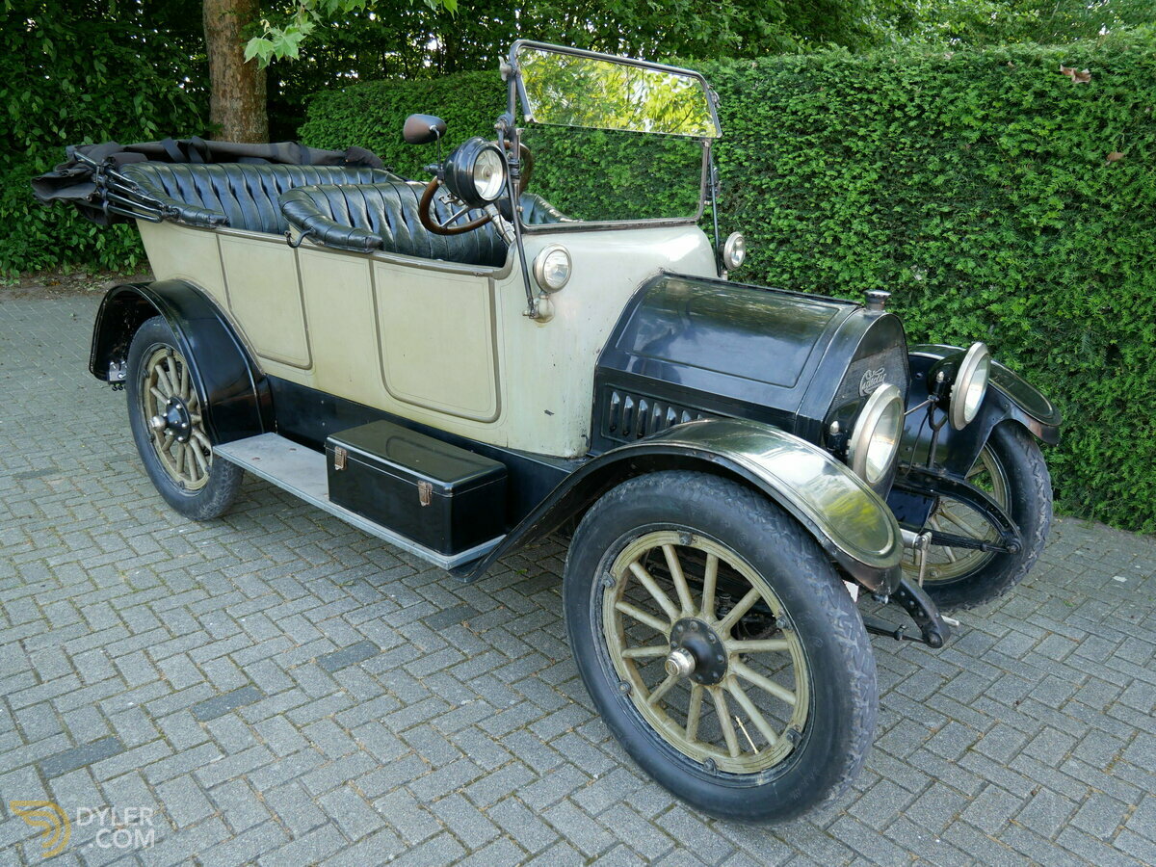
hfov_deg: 67.3
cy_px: 434
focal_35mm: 26
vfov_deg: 53.1
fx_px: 868
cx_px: 578
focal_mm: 13
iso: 200
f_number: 3.5
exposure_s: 1/80
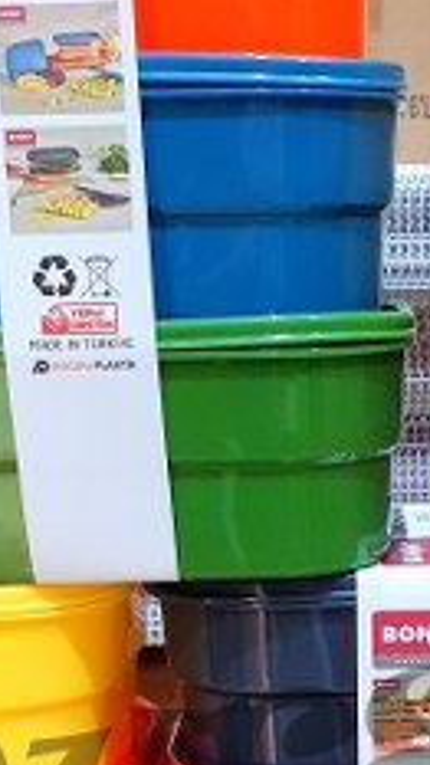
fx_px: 1480
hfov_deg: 16.2
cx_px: 440
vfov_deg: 27.8
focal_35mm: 73
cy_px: 709
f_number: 2.4
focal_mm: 4.32
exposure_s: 1/50
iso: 640
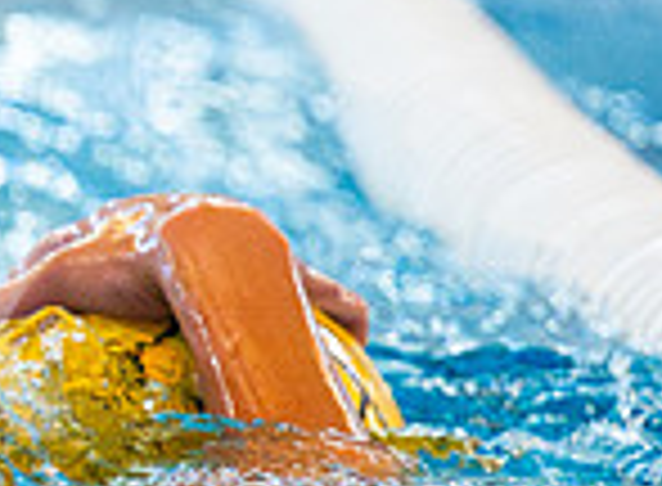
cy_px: 229
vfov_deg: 2.1
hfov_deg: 2.8
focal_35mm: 709
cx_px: -1055
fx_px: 13460
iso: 3200
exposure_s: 1/640
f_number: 2.8
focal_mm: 110
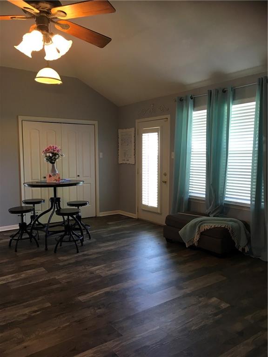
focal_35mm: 29
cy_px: 178
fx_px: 299
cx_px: 134
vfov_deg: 61.7
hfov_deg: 48.2
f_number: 2.2
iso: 50
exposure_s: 1/30
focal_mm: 4.15
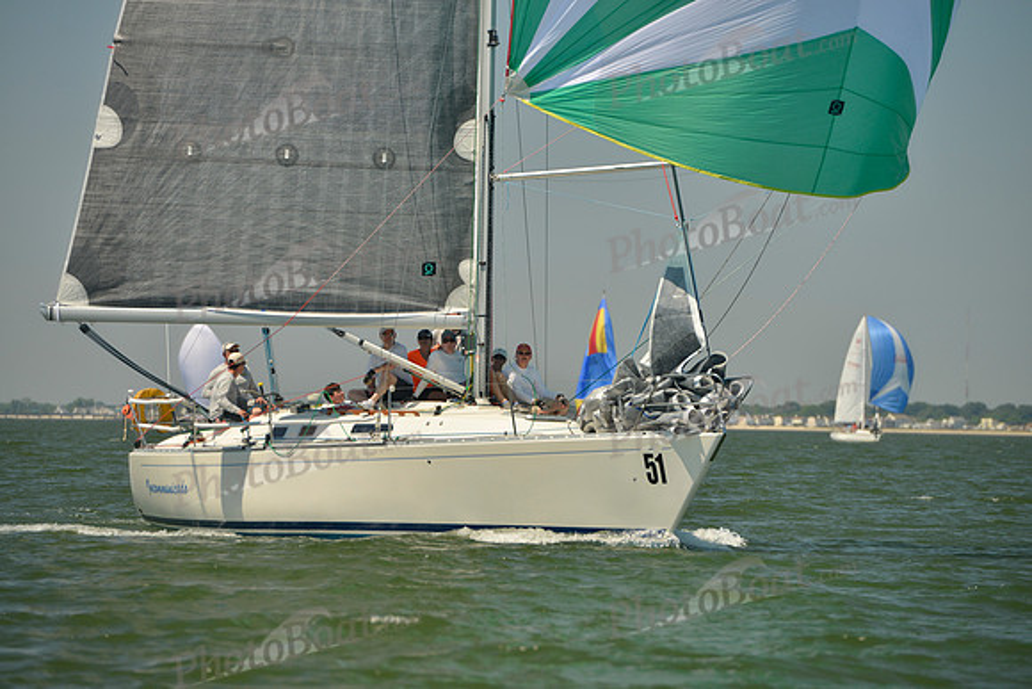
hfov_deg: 10.3
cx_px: 516
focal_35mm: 200
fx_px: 5734
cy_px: 344
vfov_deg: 6.9
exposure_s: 1/800
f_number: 6.3
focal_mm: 200
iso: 200
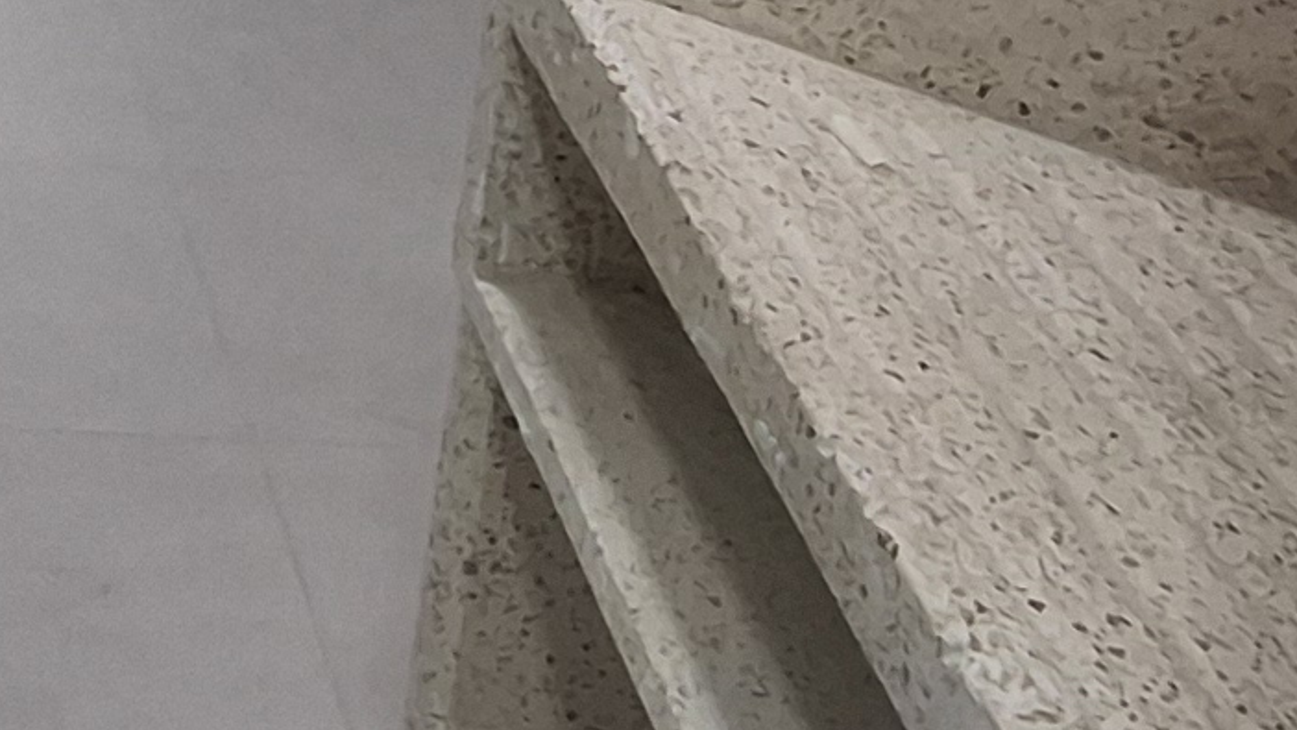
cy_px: -845
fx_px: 2786
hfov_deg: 22.7
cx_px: -497
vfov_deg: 12.6
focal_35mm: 81
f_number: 2.2
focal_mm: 1.64
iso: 64
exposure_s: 1/40
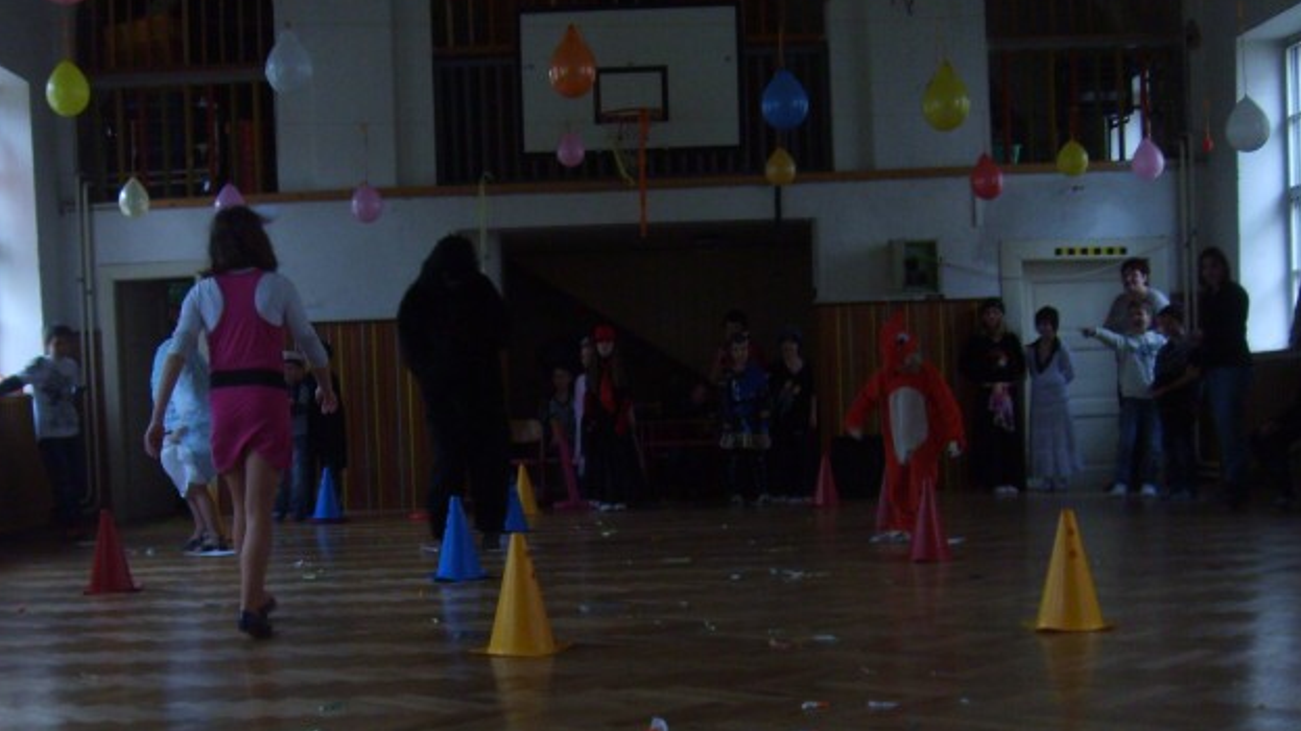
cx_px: 535
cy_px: 526
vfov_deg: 24.2
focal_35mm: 49
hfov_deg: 42.0
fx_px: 1690
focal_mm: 5.8
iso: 100
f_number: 2.8
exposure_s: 1/30
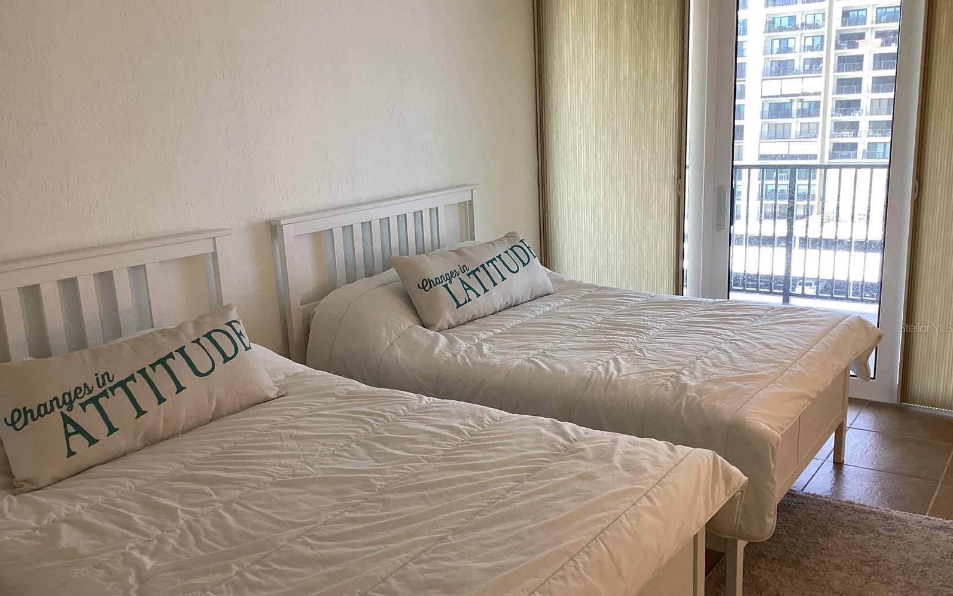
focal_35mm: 33
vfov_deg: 38.3
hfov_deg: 58.1
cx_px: 477
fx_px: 857
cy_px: 327
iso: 64
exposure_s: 1/60
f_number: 2.4
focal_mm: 3.3
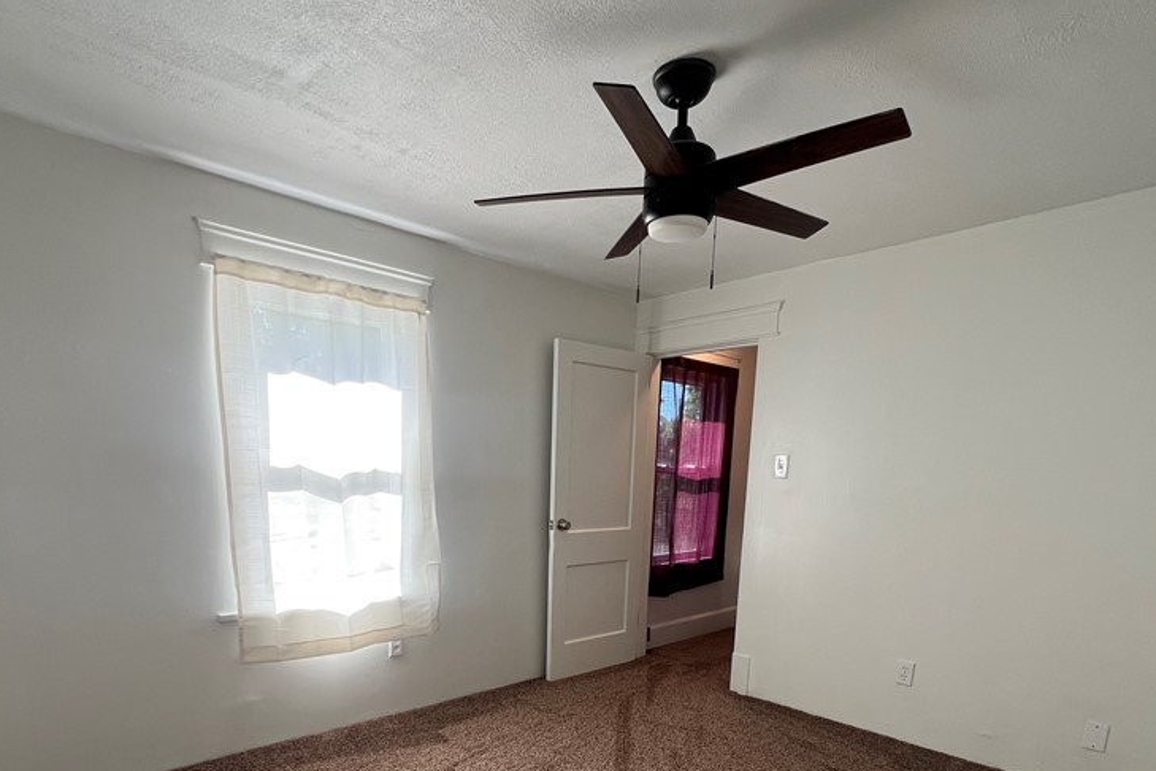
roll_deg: -1.0
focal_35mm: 19
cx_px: 539
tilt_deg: -11.4
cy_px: 595
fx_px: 610
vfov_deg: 60.4
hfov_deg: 86.8
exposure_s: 1/99
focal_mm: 1.57
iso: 40
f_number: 1.8
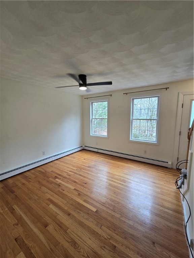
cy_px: 129
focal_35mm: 13
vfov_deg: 106.2
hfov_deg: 89.9
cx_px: 97
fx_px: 97
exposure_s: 1/60
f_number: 2.2
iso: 50
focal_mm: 2.2
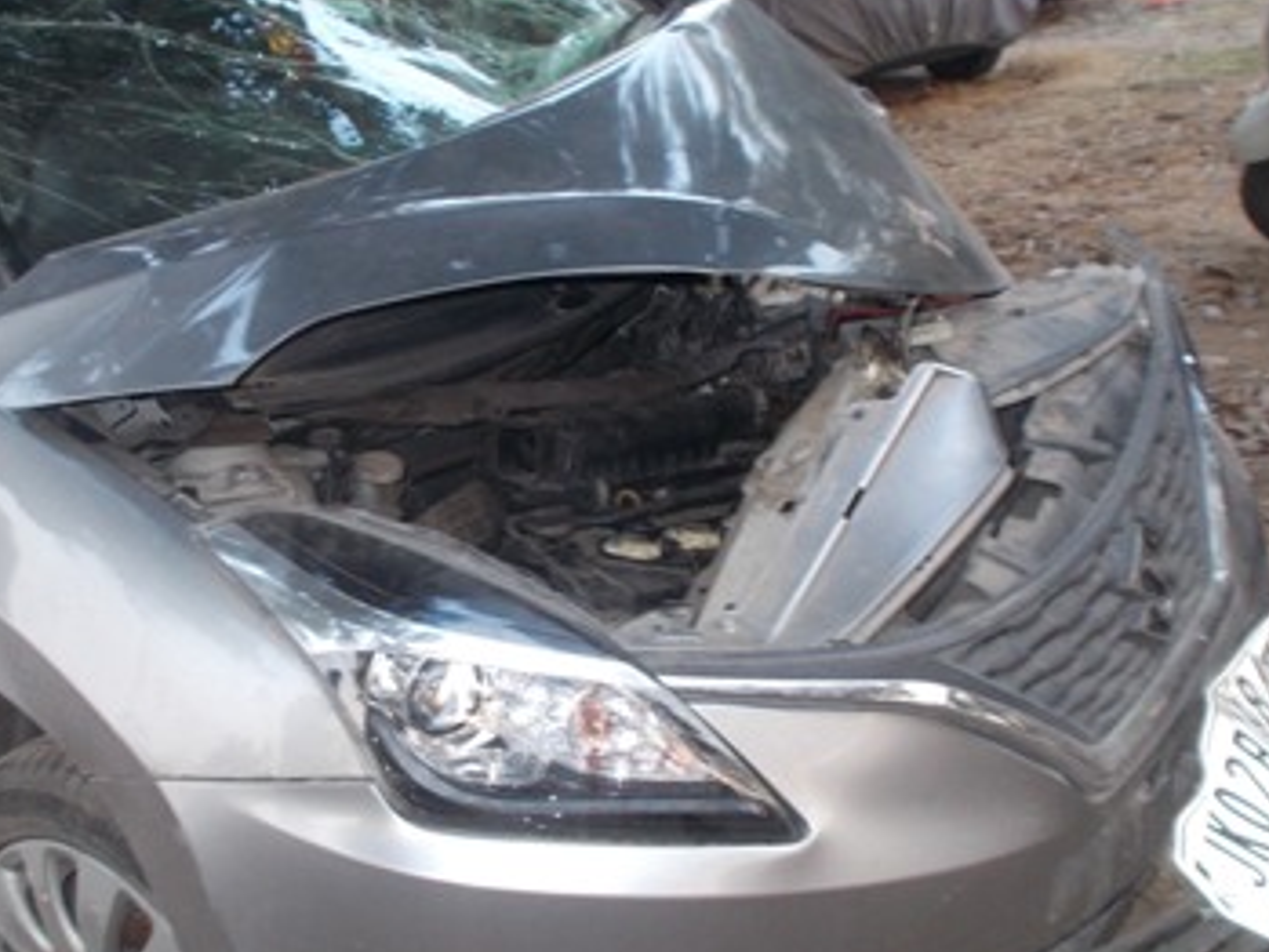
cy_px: 527
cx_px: 444
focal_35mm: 55
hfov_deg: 34.7
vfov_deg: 26.6
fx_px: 2017
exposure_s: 1/25
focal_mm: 5.3
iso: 125
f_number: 3.4
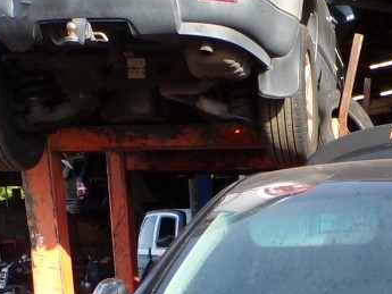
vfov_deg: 14.5
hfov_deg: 21.1
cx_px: 407
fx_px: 1008
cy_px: 534
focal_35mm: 89
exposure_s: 1/160
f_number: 4.4
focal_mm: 4.3
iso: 100
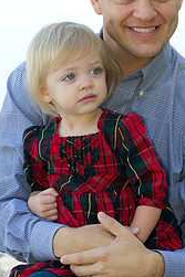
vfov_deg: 8.2
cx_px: 126
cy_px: 70
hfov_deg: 5.5
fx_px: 1937
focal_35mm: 251
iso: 250
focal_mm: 140
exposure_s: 1/160
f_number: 5.6
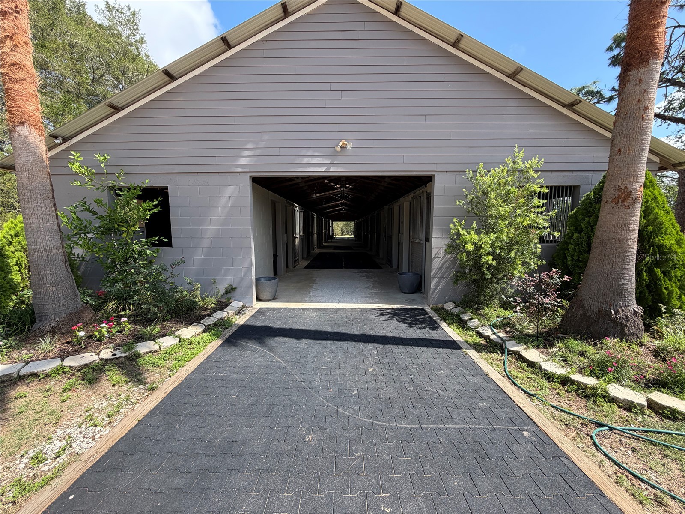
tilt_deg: -5.5
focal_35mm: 14
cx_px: 342
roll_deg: +0.5
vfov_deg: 85.7
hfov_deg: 102.1
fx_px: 277
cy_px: 257
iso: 40
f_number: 2.2
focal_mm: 2.22
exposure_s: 1/502
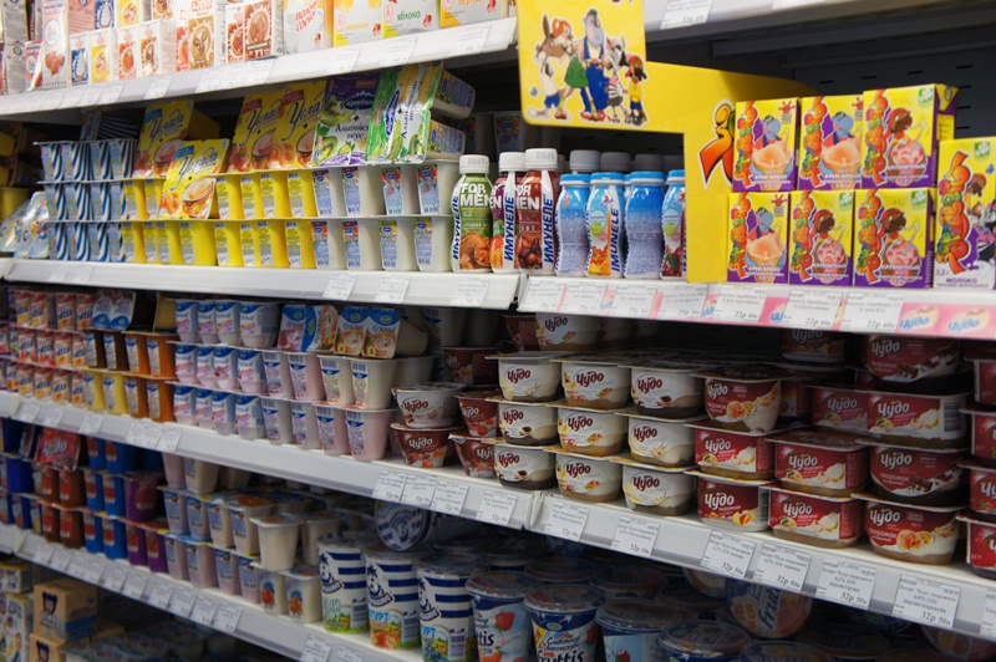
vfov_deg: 30.8
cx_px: 498
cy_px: 331
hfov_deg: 45.0
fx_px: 1202
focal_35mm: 44
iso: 250
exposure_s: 1/60
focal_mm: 29
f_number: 4
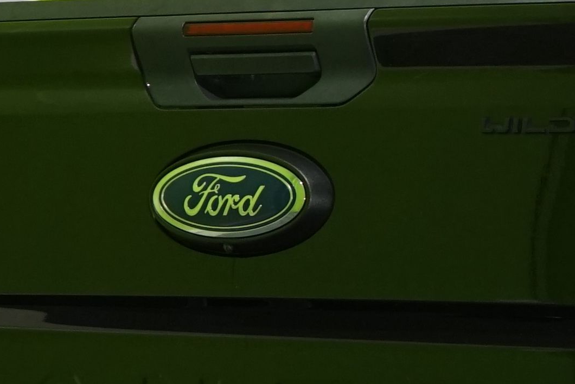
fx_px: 3706
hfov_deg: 8.6
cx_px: 987
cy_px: 268
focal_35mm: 232
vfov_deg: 5.9
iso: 800
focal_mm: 41
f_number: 5.6
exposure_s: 1/30
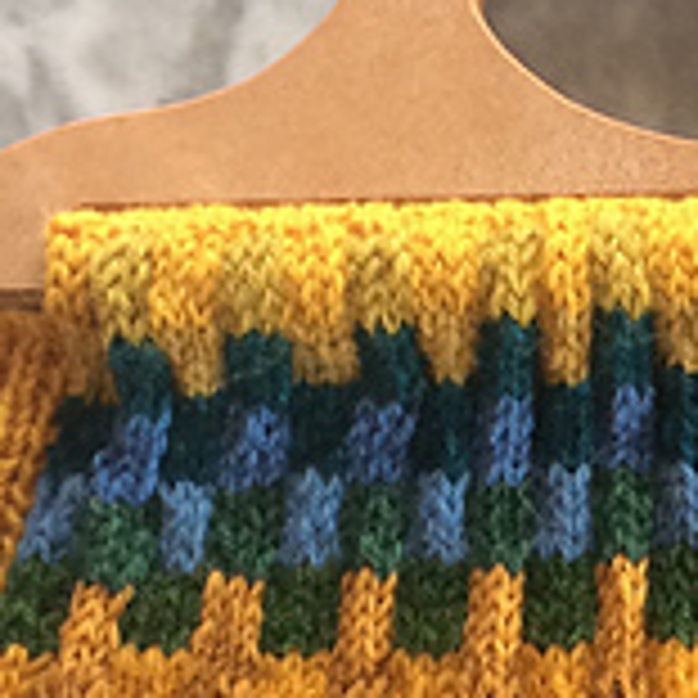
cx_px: 761
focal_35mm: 106
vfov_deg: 16.1
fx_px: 2418
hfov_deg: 16.0
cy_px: 707
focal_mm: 4.15
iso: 100
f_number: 2.2
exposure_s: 1/33
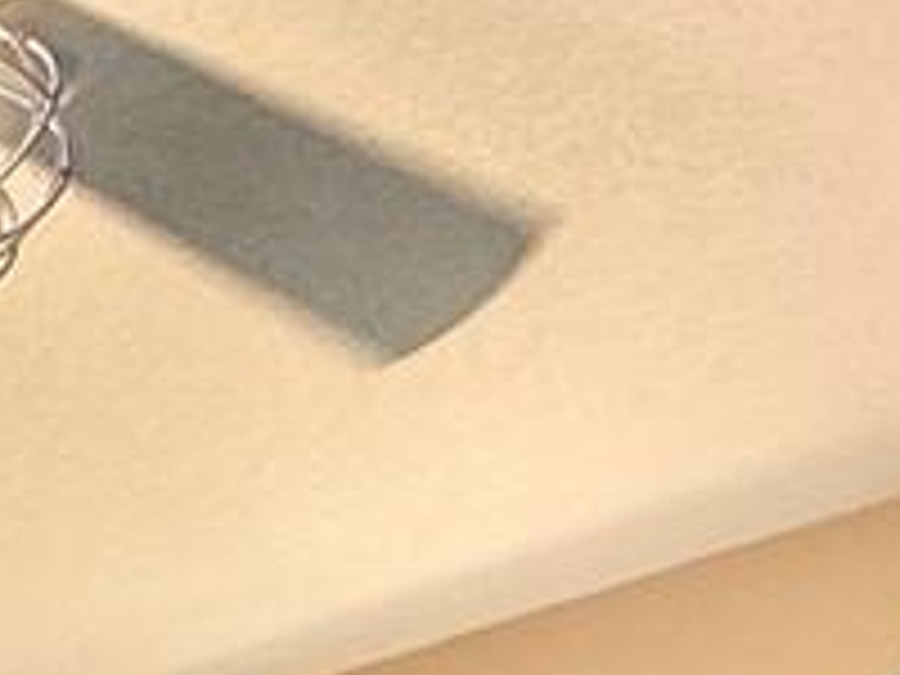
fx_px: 2912
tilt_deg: -1.3
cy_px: 2074
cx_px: -626
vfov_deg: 9.8
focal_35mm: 112
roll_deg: +0.9
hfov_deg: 15.5
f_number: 2.2
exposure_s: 1/99
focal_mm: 2.22
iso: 100
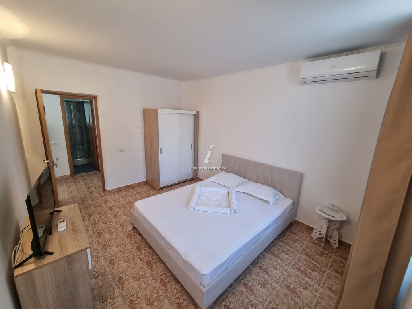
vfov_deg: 89.9
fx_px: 155
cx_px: 206
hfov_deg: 106.2
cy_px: 154
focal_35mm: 13
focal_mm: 2.2
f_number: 2.2
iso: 200
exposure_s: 1/50
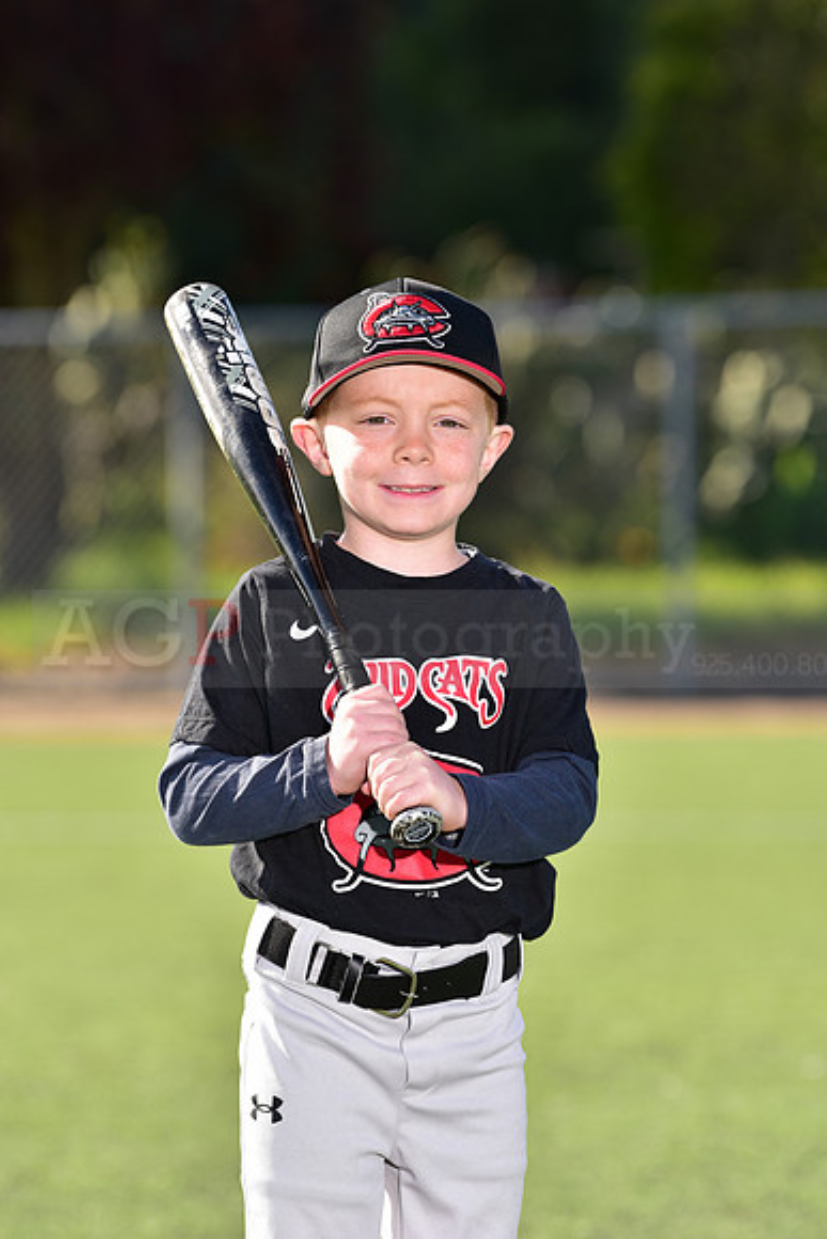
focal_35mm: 200
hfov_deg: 6.9
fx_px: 6887
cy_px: 620
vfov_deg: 10.3
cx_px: 414
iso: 80
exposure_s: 1/250
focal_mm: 200
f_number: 5
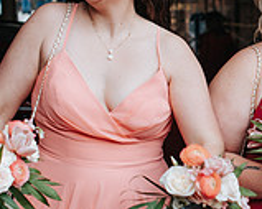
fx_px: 1325
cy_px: 52
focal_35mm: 171
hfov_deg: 11.1
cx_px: 320
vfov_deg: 9.0
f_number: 4
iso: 200
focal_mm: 50
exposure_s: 1/250
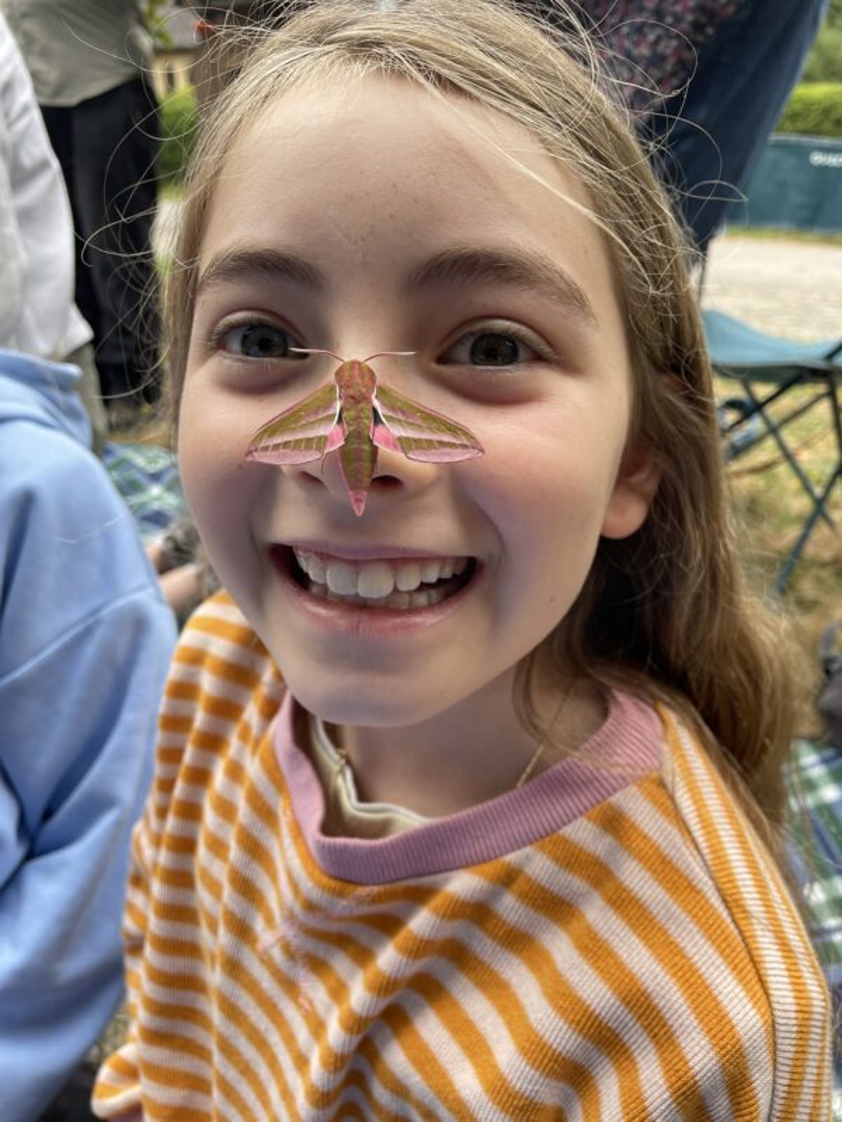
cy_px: 561
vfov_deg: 67.3
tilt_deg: -21.8
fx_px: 843
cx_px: 421
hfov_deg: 53.1
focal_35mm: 26
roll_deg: -3.6
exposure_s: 1/237
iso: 32
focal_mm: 4.2
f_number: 1.6
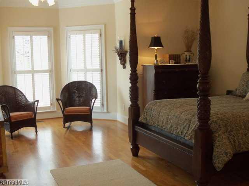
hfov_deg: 44.8
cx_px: 124
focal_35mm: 42
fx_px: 302
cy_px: 93
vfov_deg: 34.3
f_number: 3.2
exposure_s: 1/40
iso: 160
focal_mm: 7.1
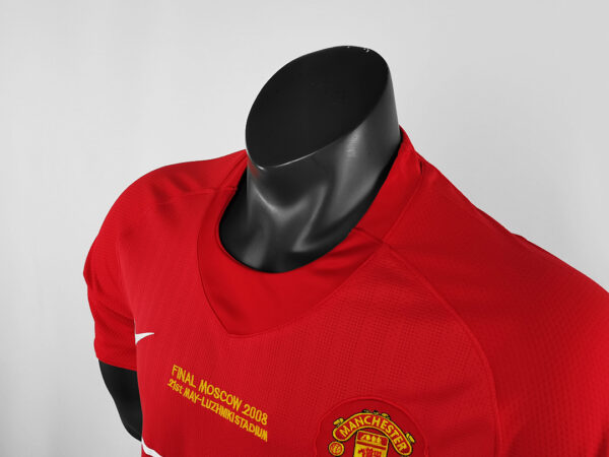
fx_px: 633
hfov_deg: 51.4
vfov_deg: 39.7
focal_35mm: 36
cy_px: 228
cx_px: 304
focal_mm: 5.58
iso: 160
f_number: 1.8
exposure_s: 1/100
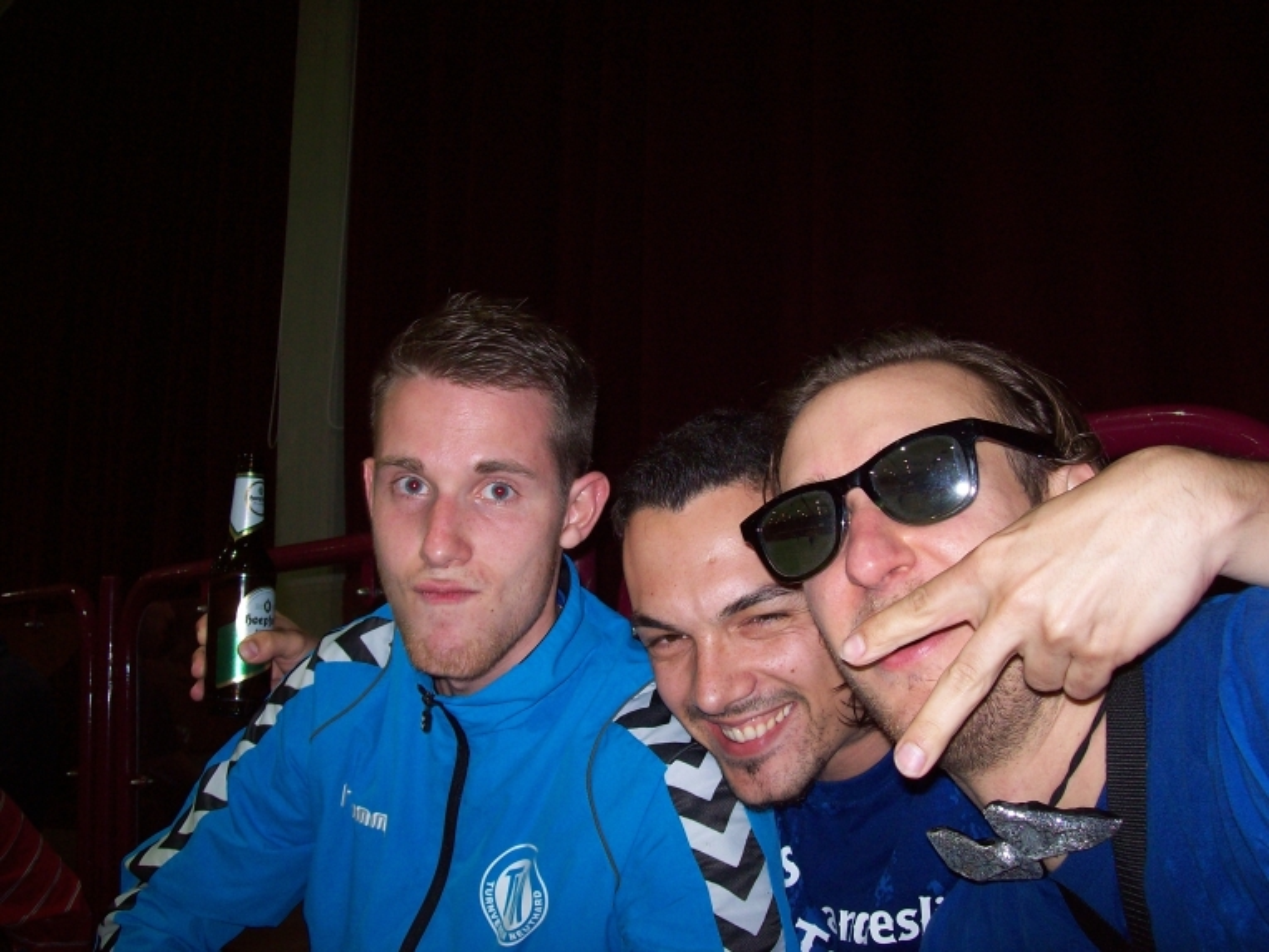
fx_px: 1320
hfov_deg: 51.4
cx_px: 634
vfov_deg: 39.7
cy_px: 476
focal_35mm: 36
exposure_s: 1/64
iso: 80
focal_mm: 6
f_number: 2.7
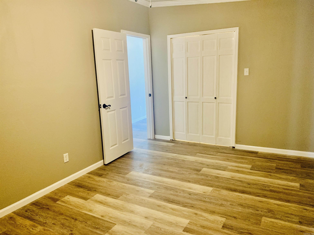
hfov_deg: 67.3
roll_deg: +1.2
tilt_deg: -11.5
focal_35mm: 26
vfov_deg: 53.1
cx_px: 157
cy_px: 118
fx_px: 236
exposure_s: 1/30
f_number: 1.8
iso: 500
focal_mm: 4.25
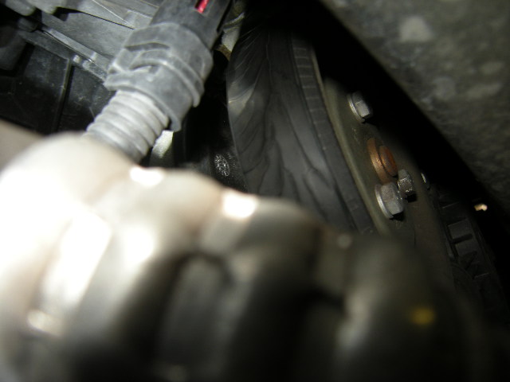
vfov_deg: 49.7
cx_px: 255
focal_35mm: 28
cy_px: 191
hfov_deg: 63.4
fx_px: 413
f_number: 2.8
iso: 64
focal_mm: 4.7
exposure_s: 1/30
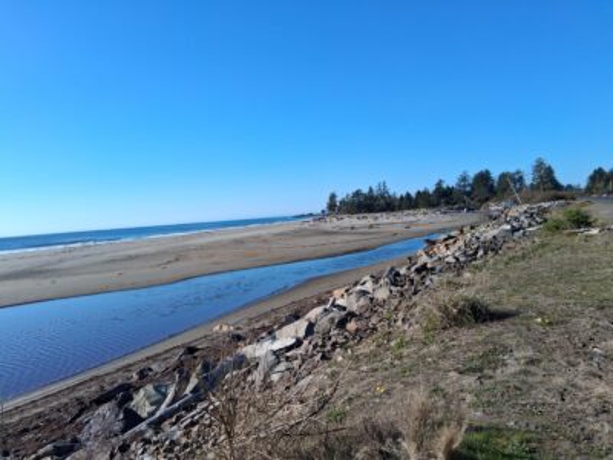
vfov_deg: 53.1
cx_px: 306
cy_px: 230
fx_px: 460
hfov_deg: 67.3
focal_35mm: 26
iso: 25
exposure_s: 1/571
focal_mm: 3.98
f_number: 1.8
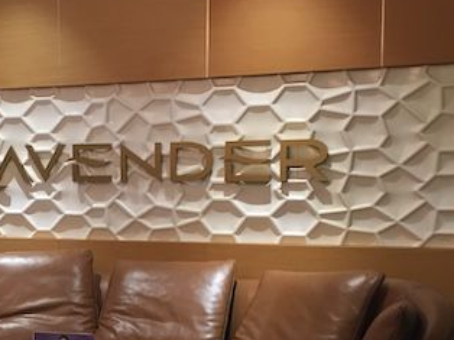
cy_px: 255
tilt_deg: -3.0
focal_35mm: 74
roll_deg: -1.2
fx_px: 970
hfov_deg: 25.4
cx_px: 27
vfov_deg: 19.7
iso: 80
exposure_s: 1/33
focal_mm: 4.15
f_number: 2.2
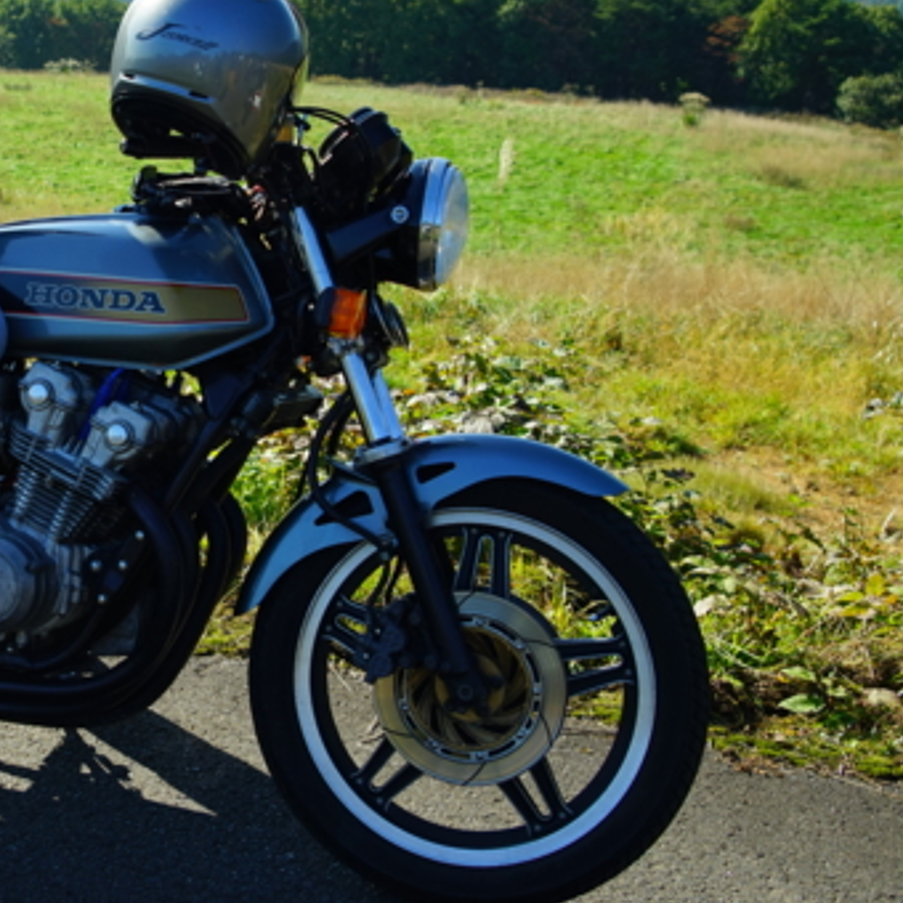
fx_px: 1830
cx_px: 101
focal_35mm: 62
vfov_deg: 27.6
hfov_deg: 26.8
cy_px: 343
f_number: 5.6
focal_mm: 31
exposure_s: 1/125
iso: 100
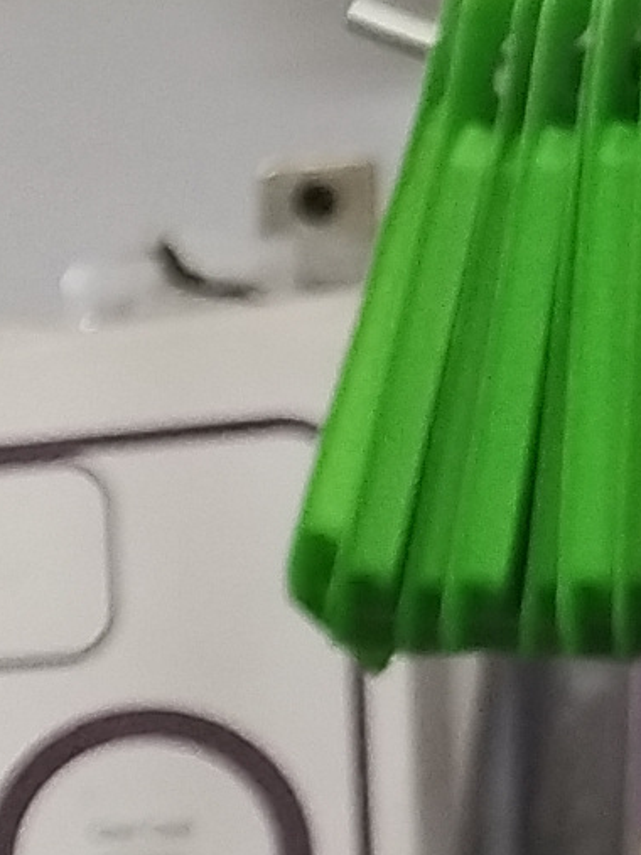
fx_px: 5064
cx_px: -1785
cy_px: 1211
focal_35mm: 205
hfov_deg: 6.2
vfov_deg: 9.4
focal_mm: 4.7
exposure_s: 1/100
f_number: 1.8
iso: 676
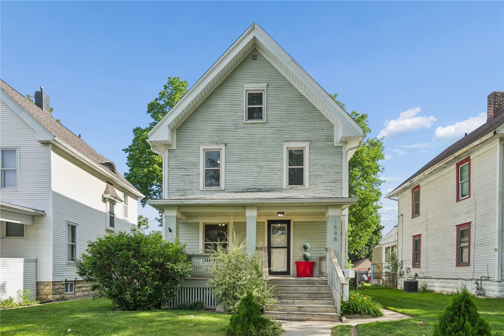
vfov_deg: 61.9
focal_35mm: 20
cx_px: 252
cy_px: 168
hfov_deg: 84.0
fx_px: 280
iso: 500
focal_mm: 20
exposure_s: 1/640
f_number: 9
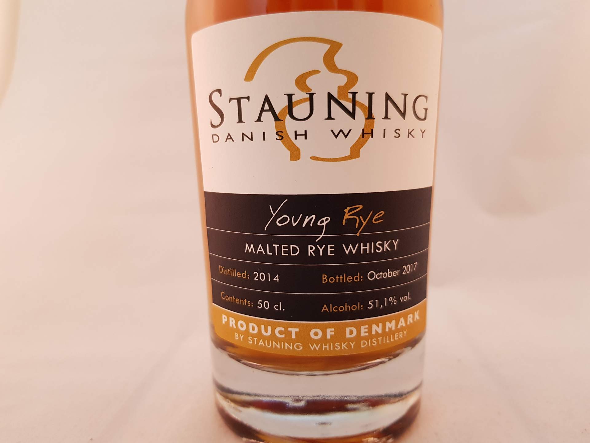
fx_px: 443
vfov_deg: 53.1
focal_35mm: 26
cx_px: 295
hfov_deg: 67.3
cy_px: 222
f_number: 1.7
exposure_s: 1/33
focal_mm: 4.2
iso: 160
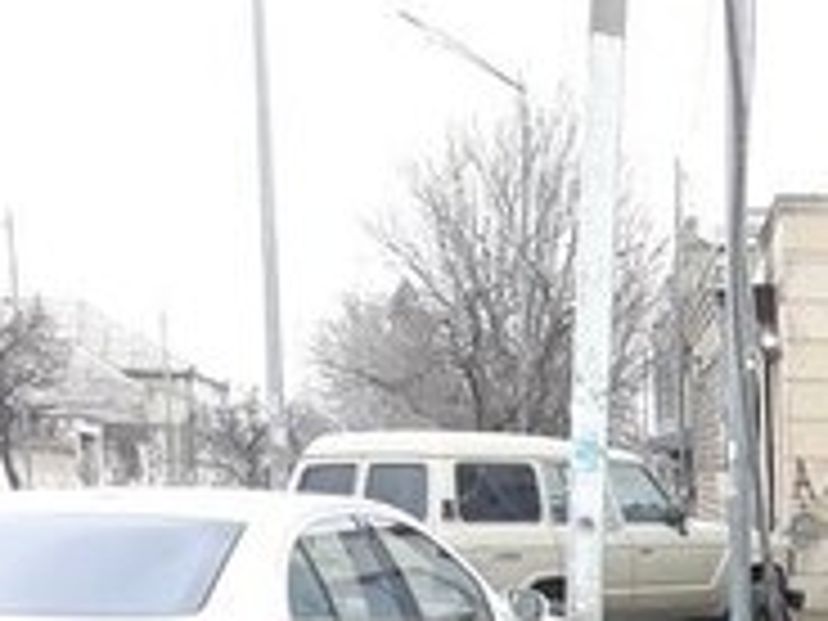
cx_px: 1215
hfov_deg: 18.2
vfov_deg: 14.2
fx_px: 2320
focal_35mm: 97
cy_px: 956
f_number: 1.7
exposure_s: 1/50
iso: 80
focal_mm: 3.71
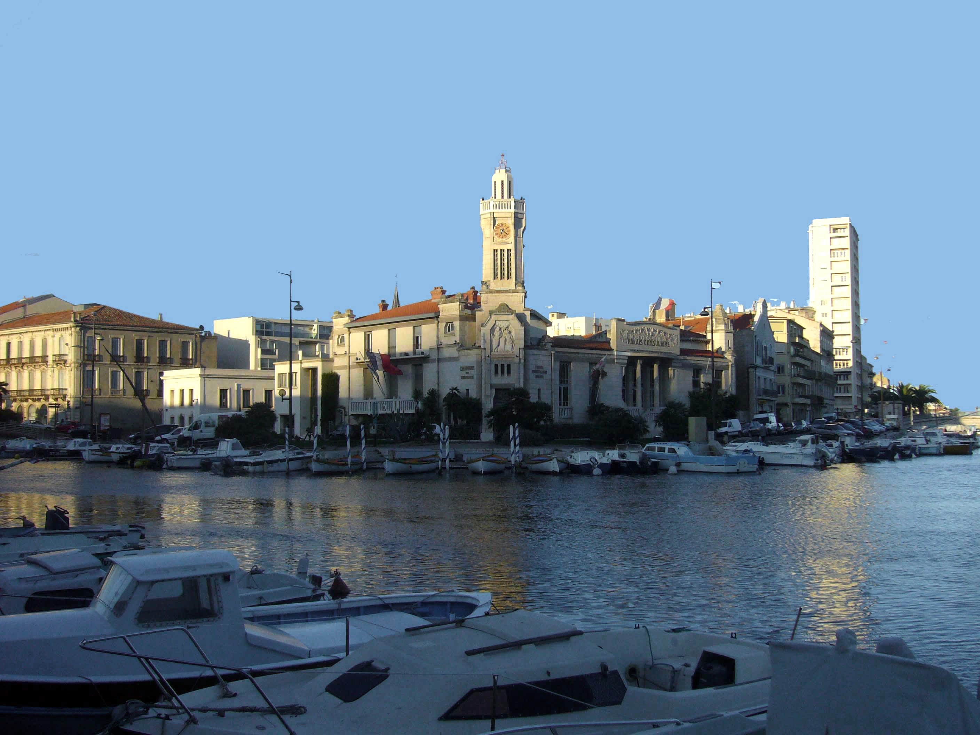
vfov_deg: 40.7
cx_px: 490
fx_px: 991
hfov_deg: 52.6
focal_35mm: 35
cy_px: 368
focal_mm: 5.8
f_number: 5.6
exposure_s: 1/400
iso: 100
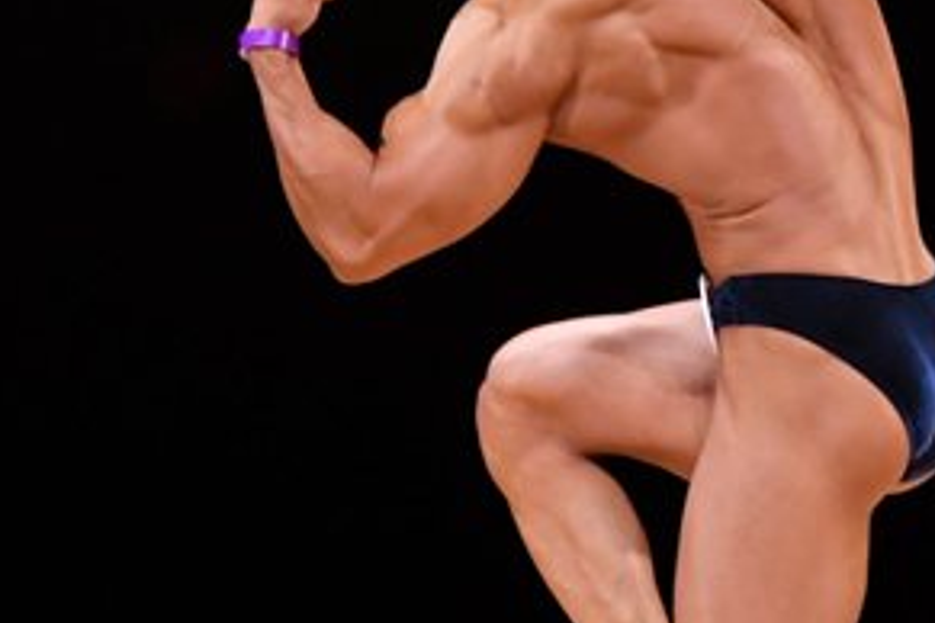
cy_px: 128
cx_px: 725
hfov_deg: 2.7
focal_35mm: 759
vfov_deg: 1.8
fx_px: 19711
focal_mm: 190
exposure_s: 1/400
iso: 4000
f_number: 5.6
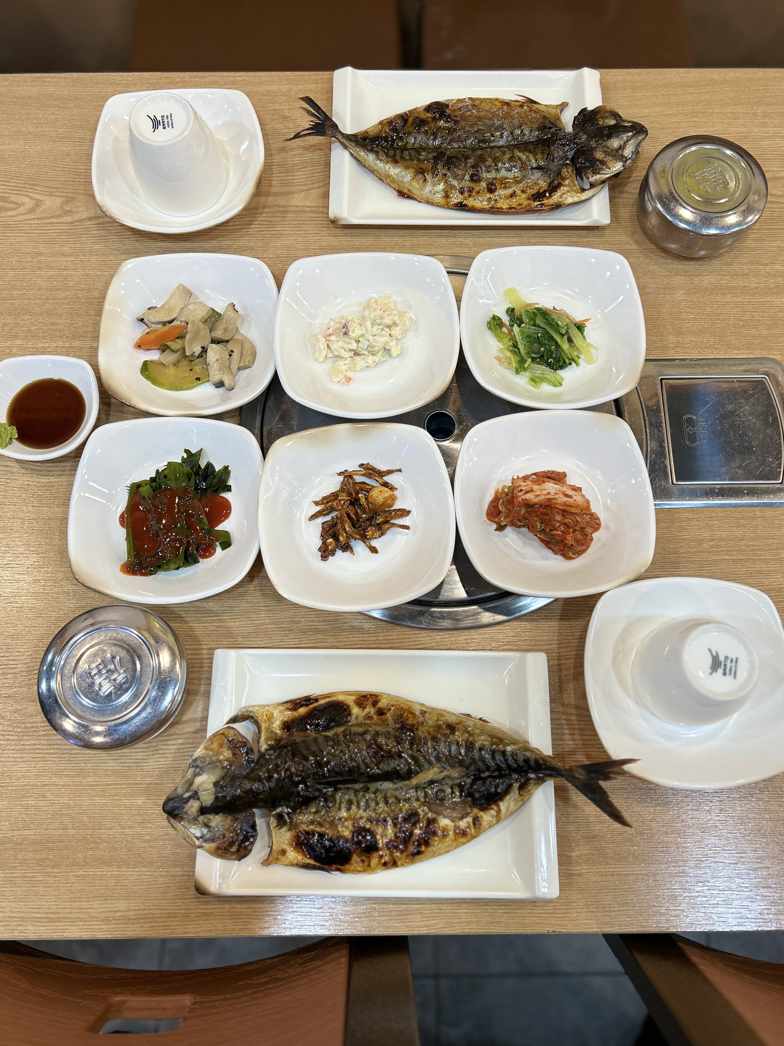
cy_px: 518
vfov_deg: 65.3
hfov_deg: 51.4
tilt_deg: -71.9
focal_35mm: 27
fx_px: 815
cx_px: 397
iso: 80
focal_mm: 5.7
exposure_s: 1/120
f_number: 1.5
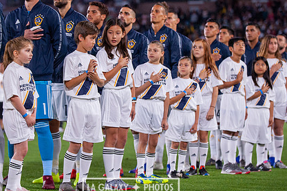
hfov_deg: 14.1
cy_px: 84
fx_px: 1164
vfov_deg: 9.4
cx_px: 131
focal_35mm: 146
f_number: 2.8
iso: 1600
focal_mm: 105
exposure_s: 1/2000
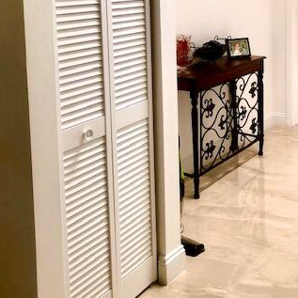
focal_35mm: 50
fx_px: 487
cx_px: 171
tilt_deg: -5.2
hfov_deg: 34.0
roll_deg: +1.6
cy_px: 29
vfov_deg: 32.3
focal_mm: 3.99
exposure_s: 1/24
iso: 40
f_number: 1.8
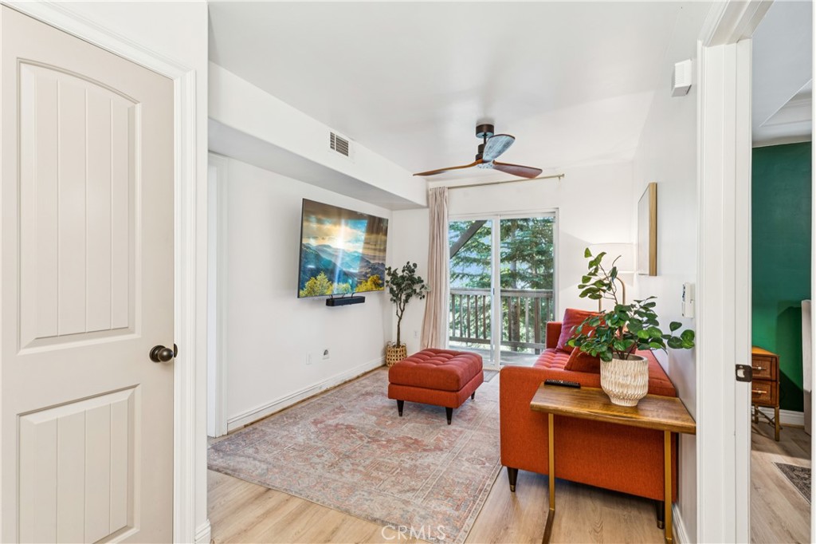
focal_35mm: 17
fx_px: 385
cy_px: 272
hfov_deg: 93.3
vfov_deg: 70.4
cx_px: 408
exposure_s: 2
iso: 100
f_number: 13
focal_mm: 17
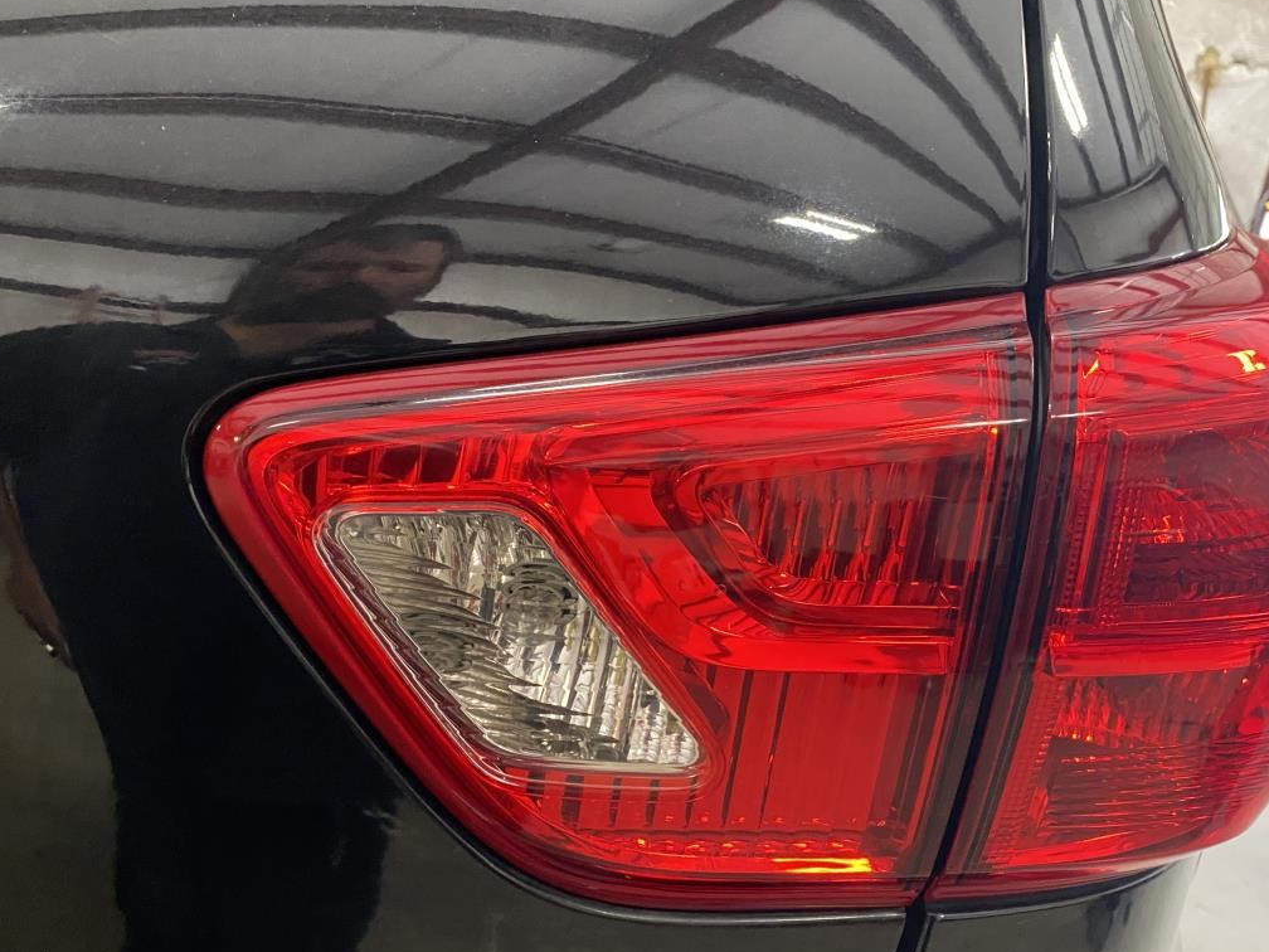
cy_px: 545
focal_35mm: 33
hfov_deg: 55.2
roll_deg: -8.3
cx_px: 705
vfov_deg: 42.8
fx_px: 1210
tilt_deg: -22.2
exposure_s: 1/60
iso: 400
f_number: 1.8
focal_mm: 4.25
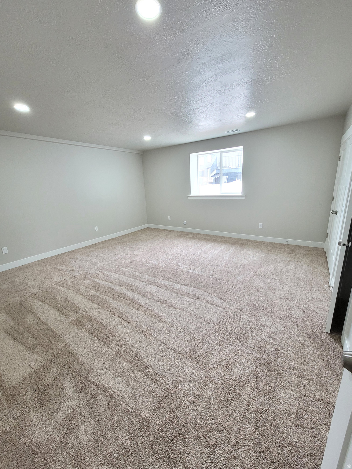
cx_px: 176
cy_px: 234
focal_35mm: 13
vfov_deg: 106.2
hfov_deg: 89.9
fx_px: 176
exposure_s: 1/60
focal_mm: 2.2
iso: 320
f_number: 2.2
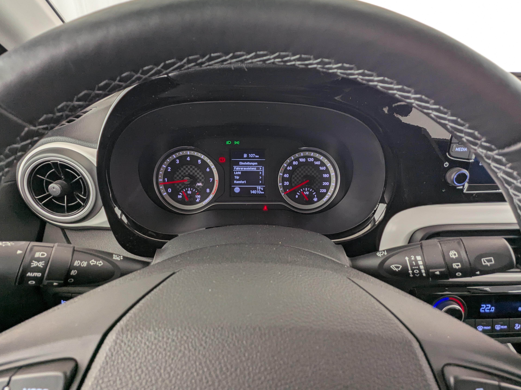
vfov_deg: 74.7
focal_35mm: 17
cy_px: 186
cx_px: 257
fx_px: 256
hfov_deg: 91.0
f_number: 2.2
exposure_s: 1/37.8
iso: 66
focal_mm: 2.35
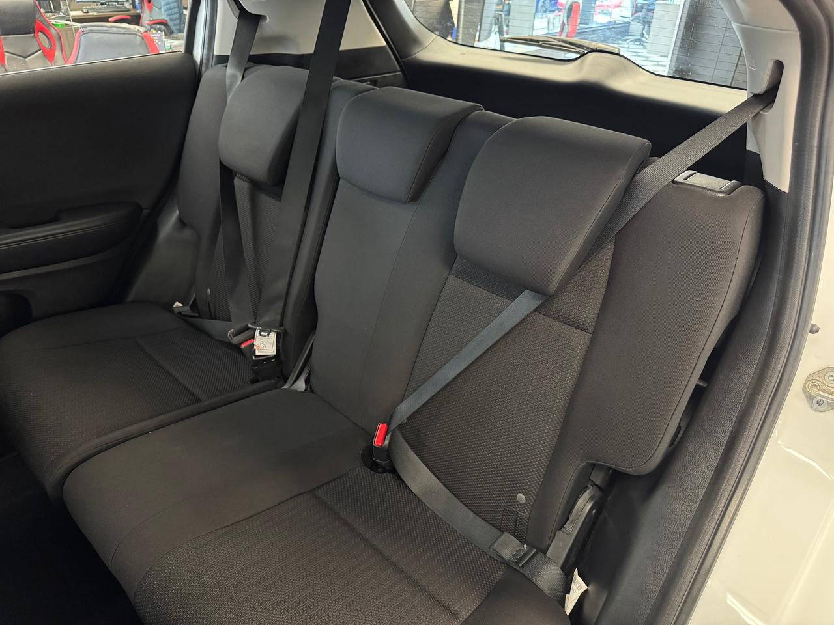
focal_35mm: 24
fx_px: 578
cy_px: 312
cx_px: 417
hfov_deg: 71.6
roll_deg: -1.9
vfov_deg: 56.8
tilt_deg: -30.9
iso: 1000
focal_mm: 6.76
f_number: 1.78
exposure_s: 1/30
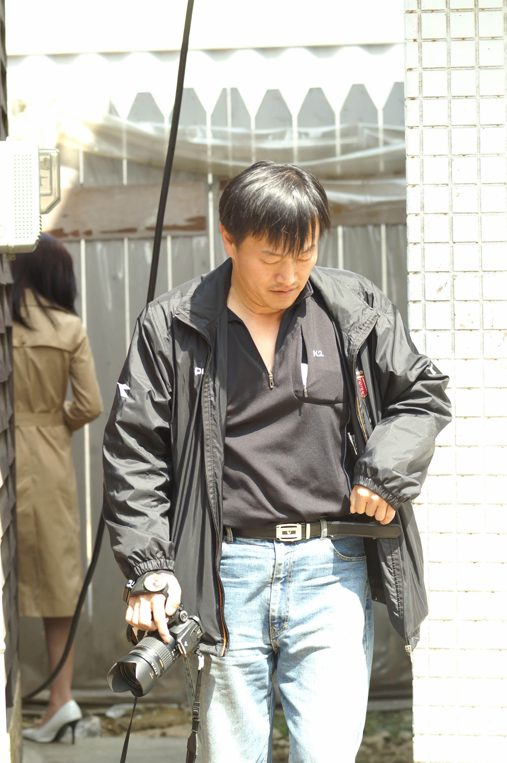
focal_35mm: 135
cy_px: 382
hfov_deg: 10.1
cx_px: 254
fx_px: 2857
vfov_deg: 15.2
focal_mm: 90
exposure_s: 1/250
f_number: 4.5
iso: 200
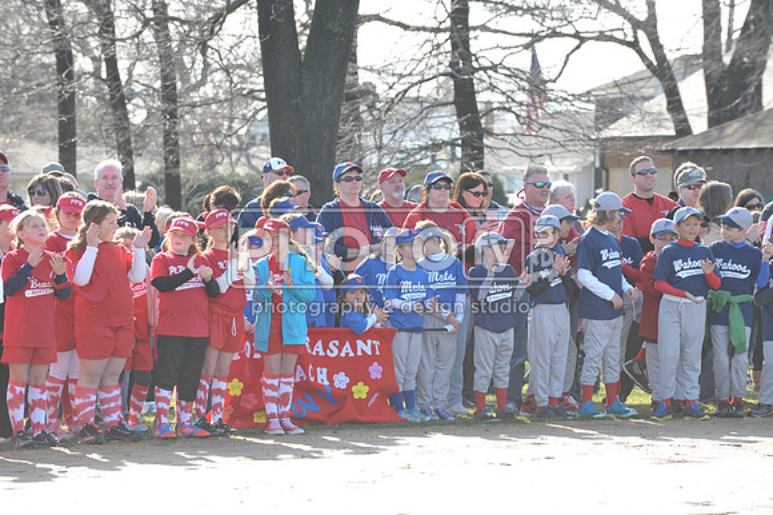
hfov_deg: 10.3
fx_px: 4292
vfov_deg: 6.9
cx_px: 386
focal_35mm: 200
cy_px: 258
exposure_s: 1/320
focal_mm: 200
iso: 400
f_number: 7.1
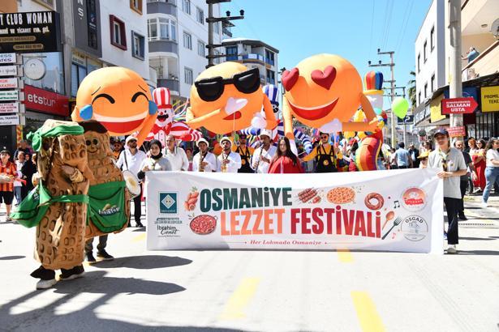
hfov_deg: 50.7
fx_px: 527
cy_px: 166
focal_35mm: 38
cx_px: 250
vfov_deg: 35.1
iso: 1250
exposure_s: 1/4000
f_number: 5
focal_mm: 38
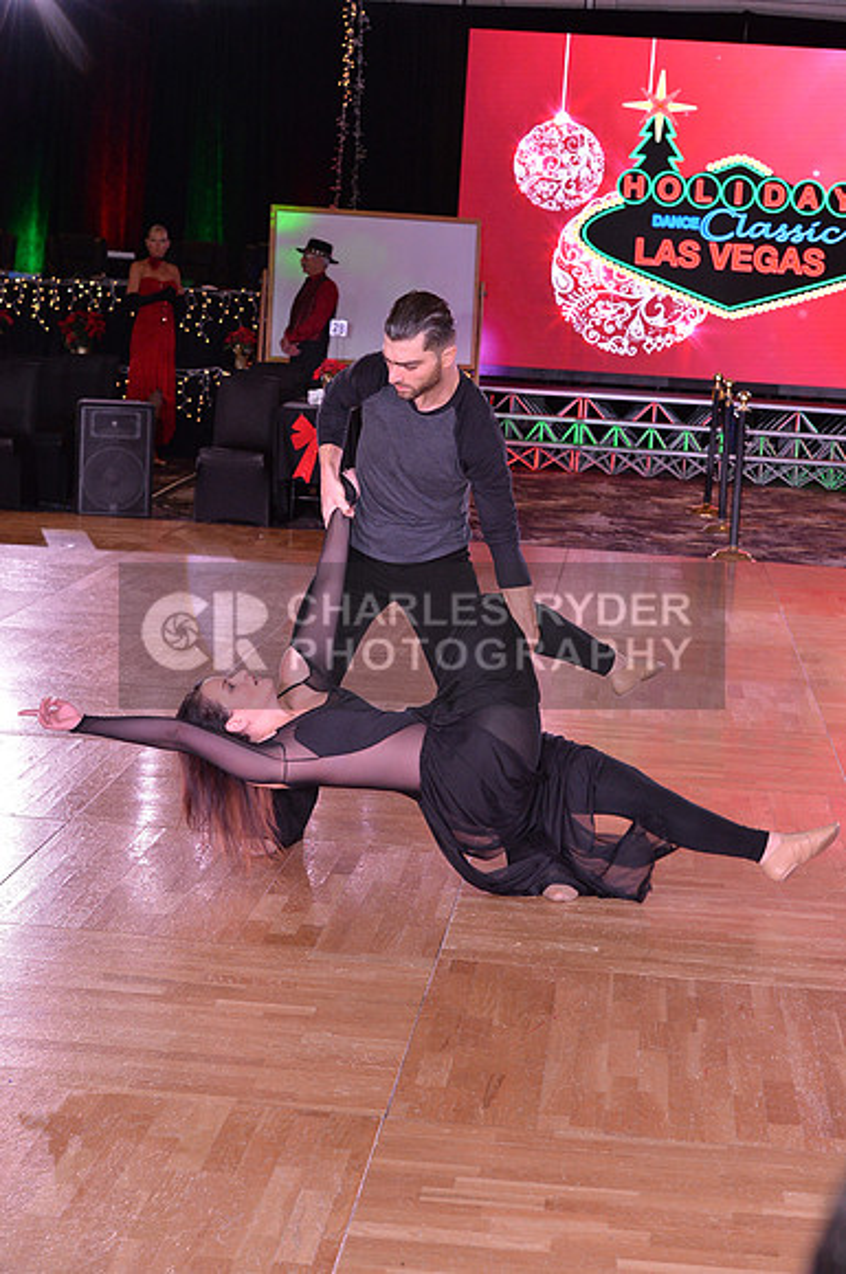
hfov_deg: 19.4
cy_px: 637
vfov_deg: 28.9
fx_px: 2475
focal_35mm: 70
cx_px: 423
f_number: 6.3
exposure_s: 1/250
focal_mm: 70
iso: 2000
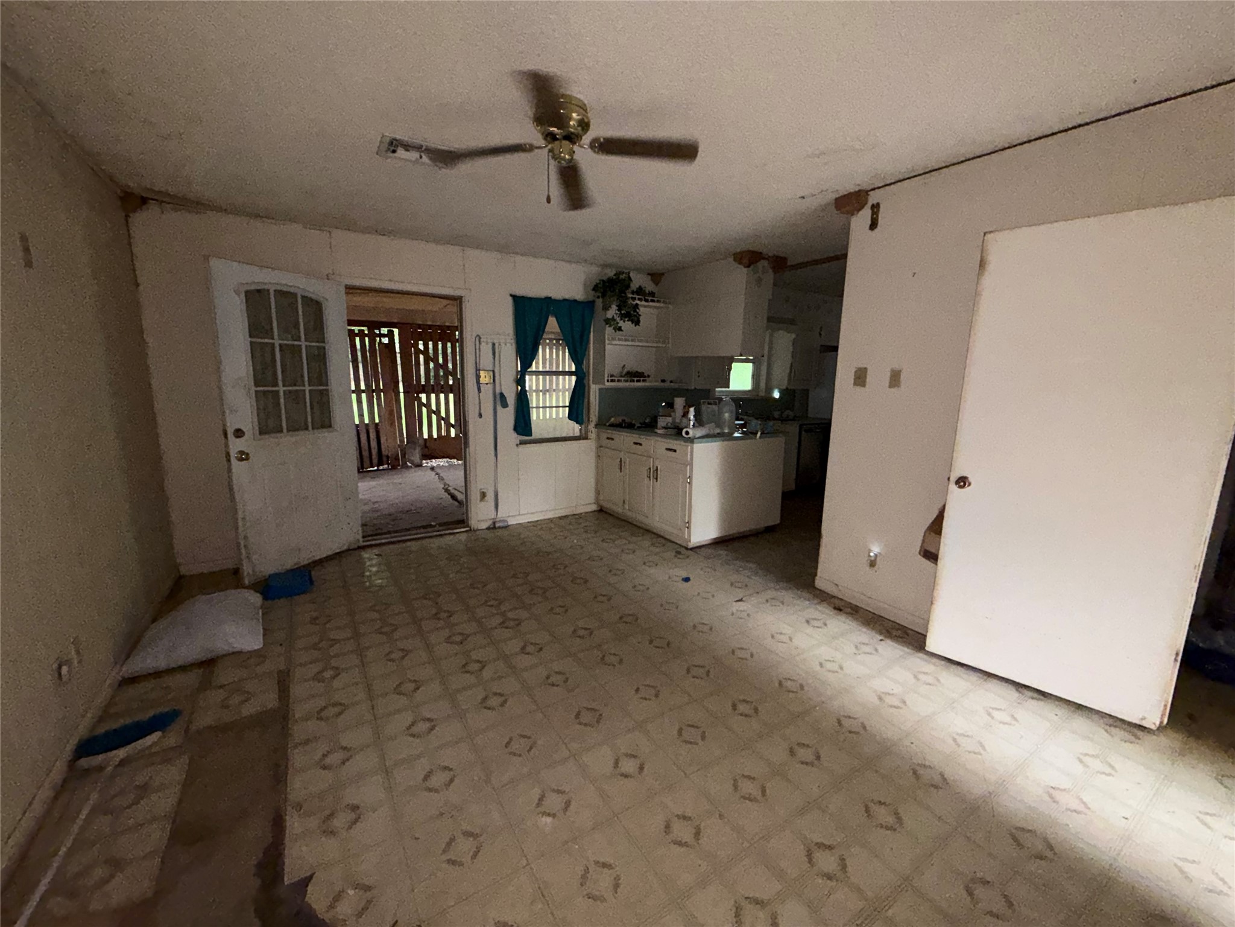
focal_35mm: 14
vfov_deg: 85.7
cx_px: 618
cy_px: 464
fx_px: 499
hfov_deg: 102.1
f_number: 2.2
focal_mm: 2.22
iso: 320
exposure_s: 1/60
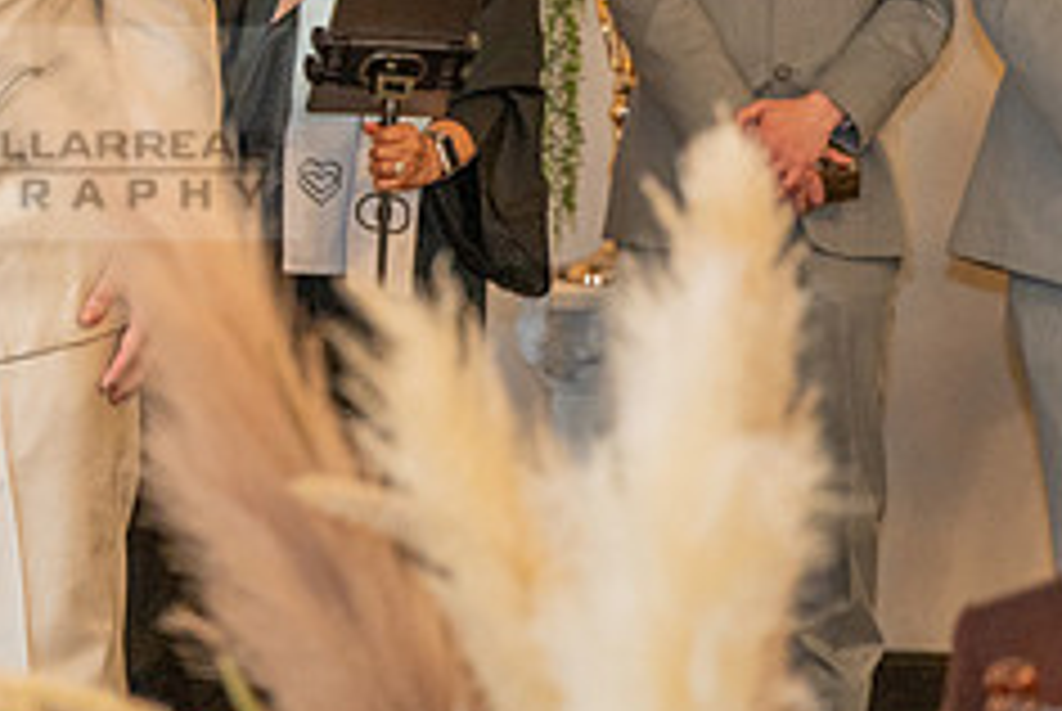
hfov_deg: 9.6
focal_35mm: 211
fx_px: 6232
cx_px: -76
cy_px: 133
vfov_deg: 6.5
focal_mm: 86
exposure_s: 1/125
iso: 1600
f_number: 2.8
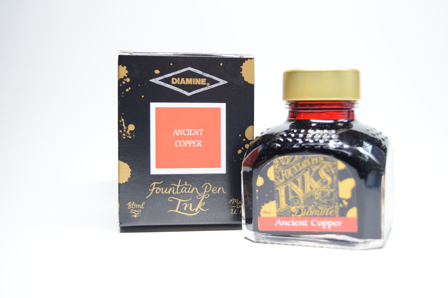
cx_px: 224
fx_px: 597
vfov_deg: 28.1
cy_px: 149
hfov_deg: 41.1
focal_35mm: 48
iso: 720
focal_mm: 32
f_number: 4.5
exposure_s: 1/60
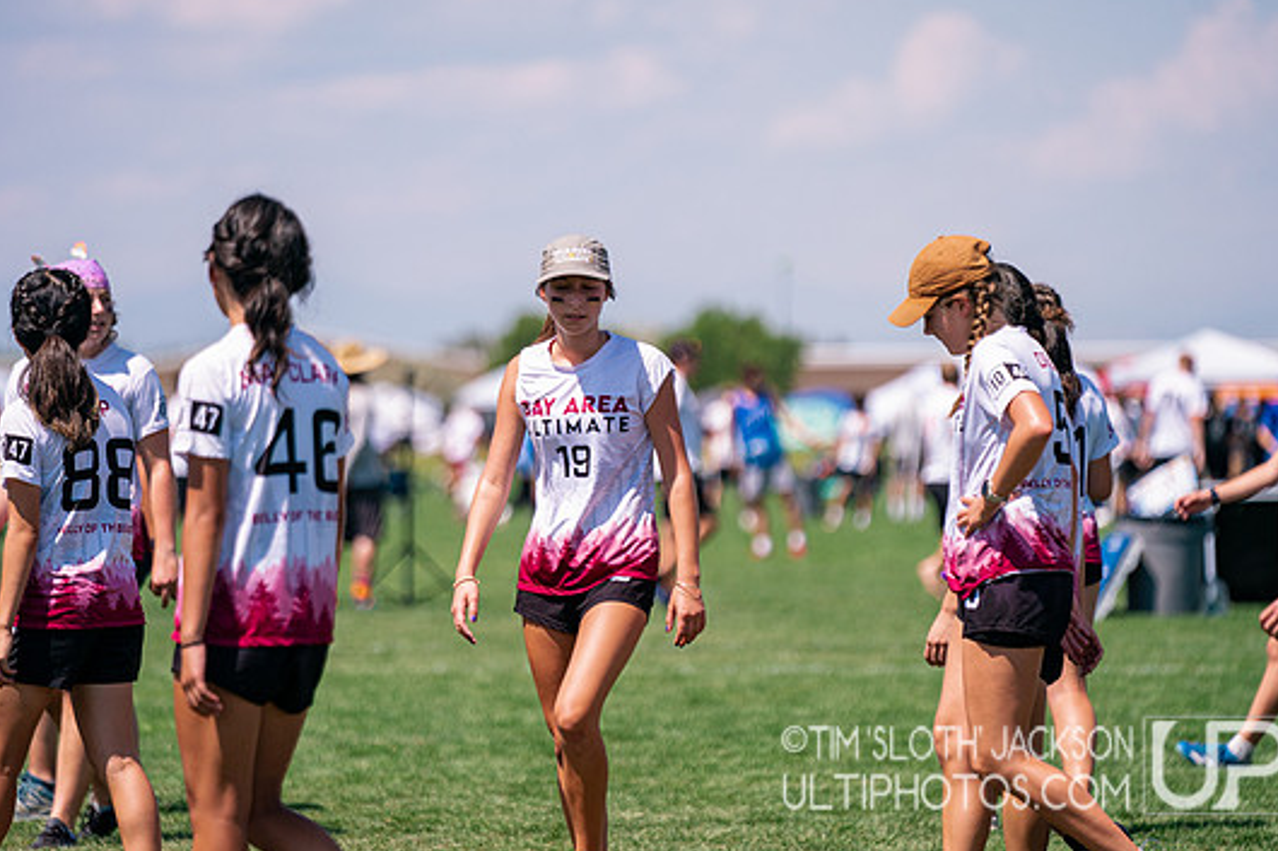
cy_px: 401
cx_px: 629
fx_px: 7772
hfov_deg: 9.4
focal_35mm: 219
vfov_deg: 6.3
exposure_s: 1/6400
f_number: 3.2
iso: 320
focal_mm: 200
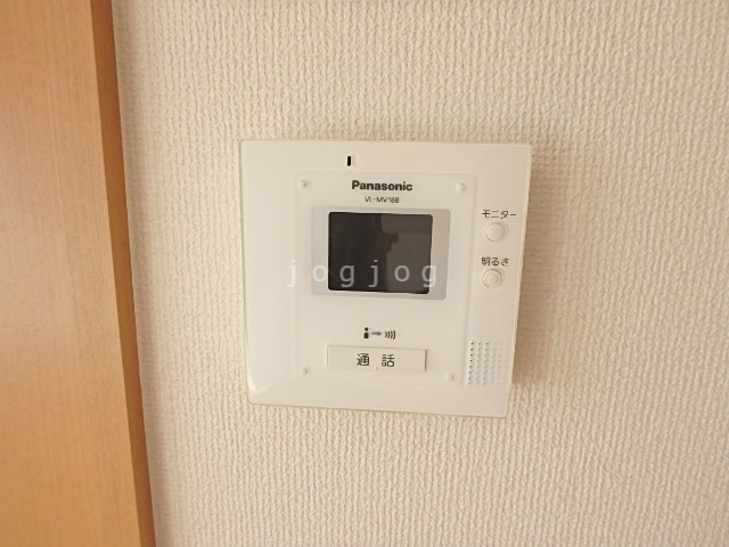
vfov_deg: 63.4
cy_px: 274
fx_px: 442
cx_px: 364
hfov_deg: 79.0
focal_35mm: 21
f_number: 3.5
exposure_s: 1/200
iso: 400
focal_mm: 3.7
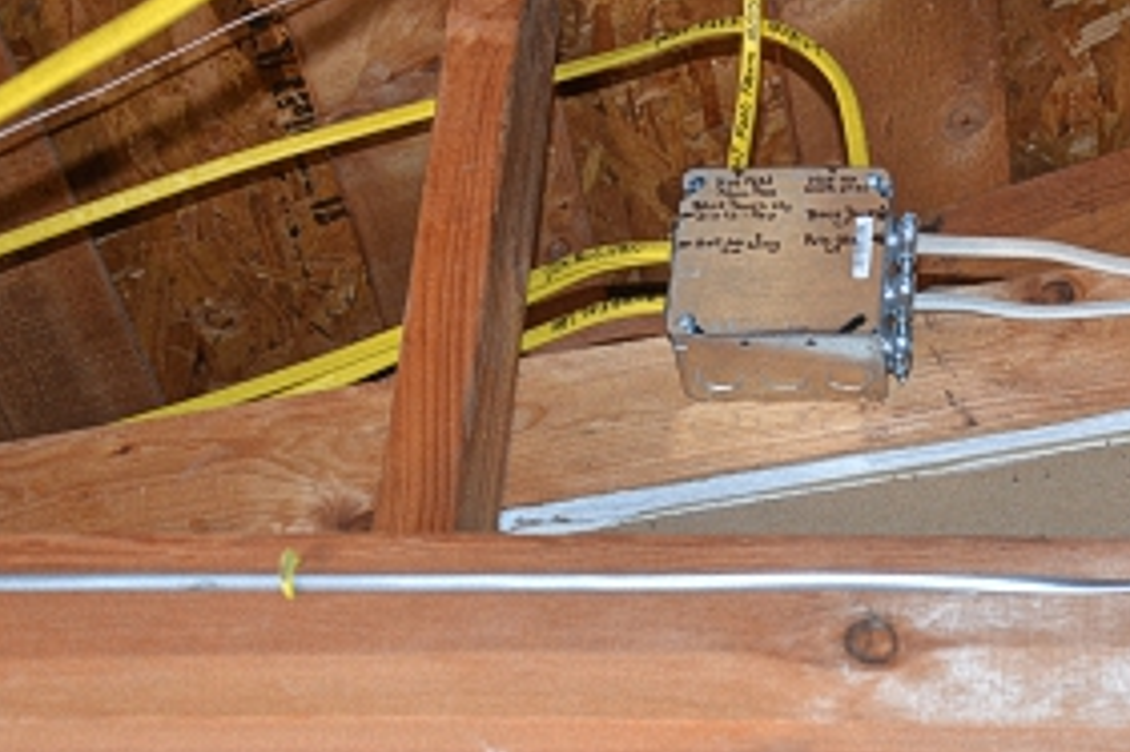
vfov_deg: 11.8
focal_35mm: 116
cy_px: 253
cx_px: 867
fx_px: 3639
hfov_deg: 17.5
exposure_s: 1/60
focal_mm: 48
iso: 400
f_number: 5.6
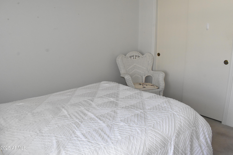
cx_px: 116
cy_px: 78
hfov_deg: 67.4
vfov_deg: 47.9
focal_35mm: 27
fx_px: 175
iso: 2200
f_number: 10
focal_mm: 18
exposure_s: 1/125
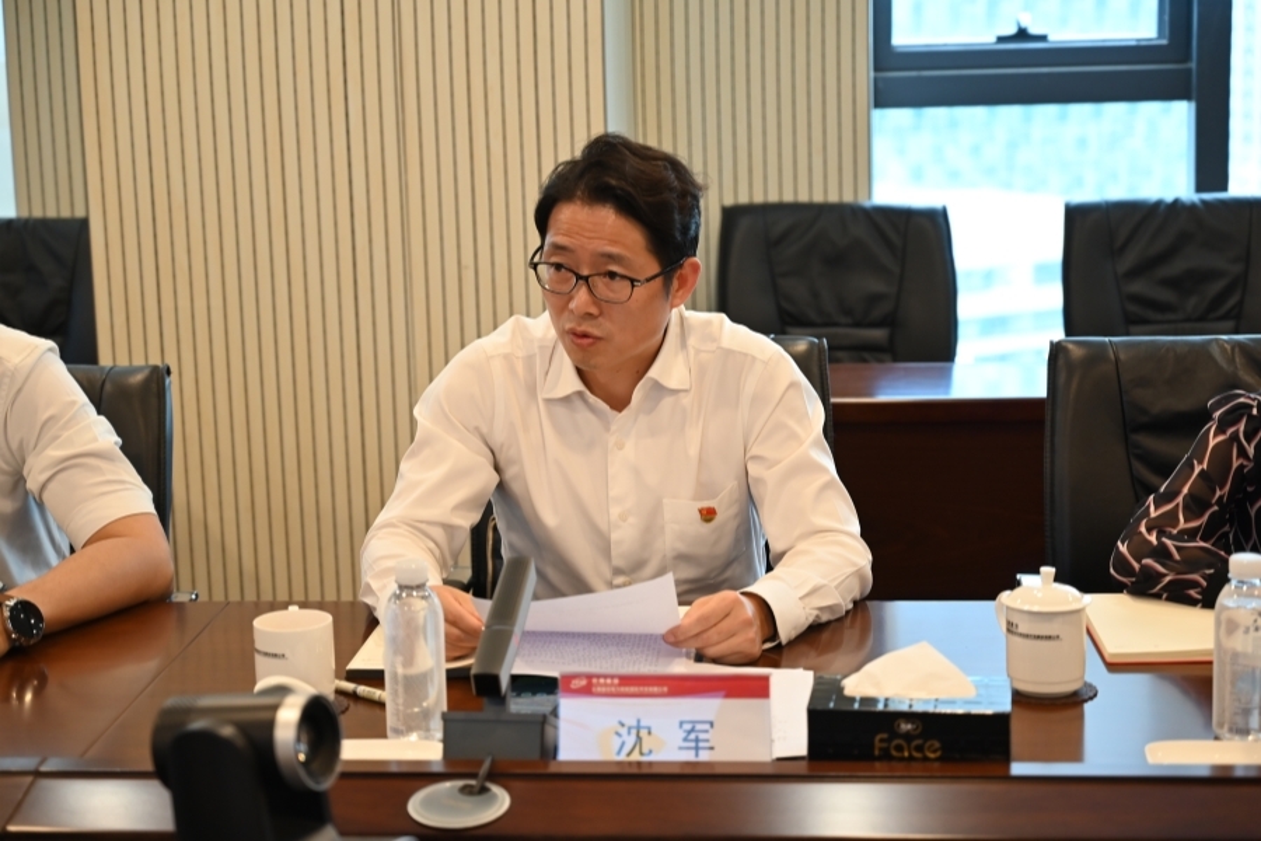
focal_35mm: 70
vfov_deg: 19.5
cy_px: 420
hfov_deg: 28.8
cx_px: 630
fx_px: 2452
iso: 1250
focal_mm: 70
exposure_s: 1/125
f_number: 4
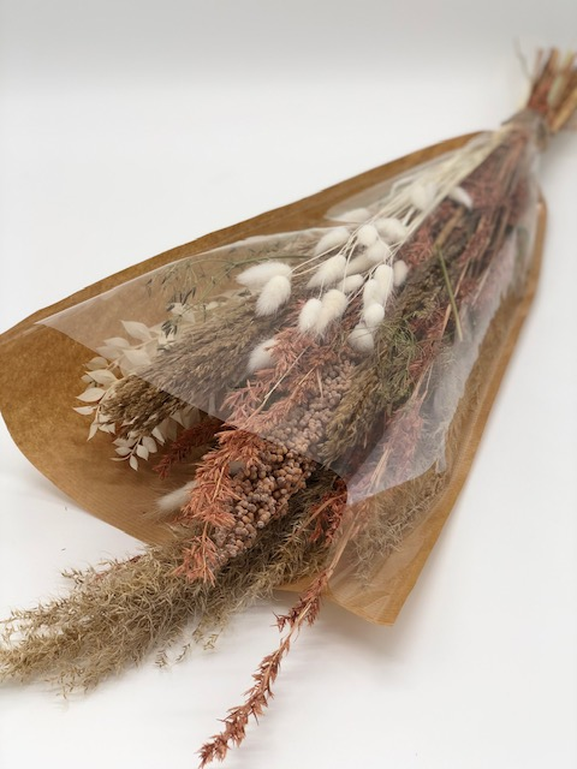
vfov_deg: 36.8
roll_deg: +1.4
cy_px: 384
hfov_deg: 28.0
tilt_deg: -38.0
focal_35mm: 52
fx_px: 1156
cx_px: 288
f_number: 2.4
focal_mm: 6
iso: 16
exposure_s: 1/102
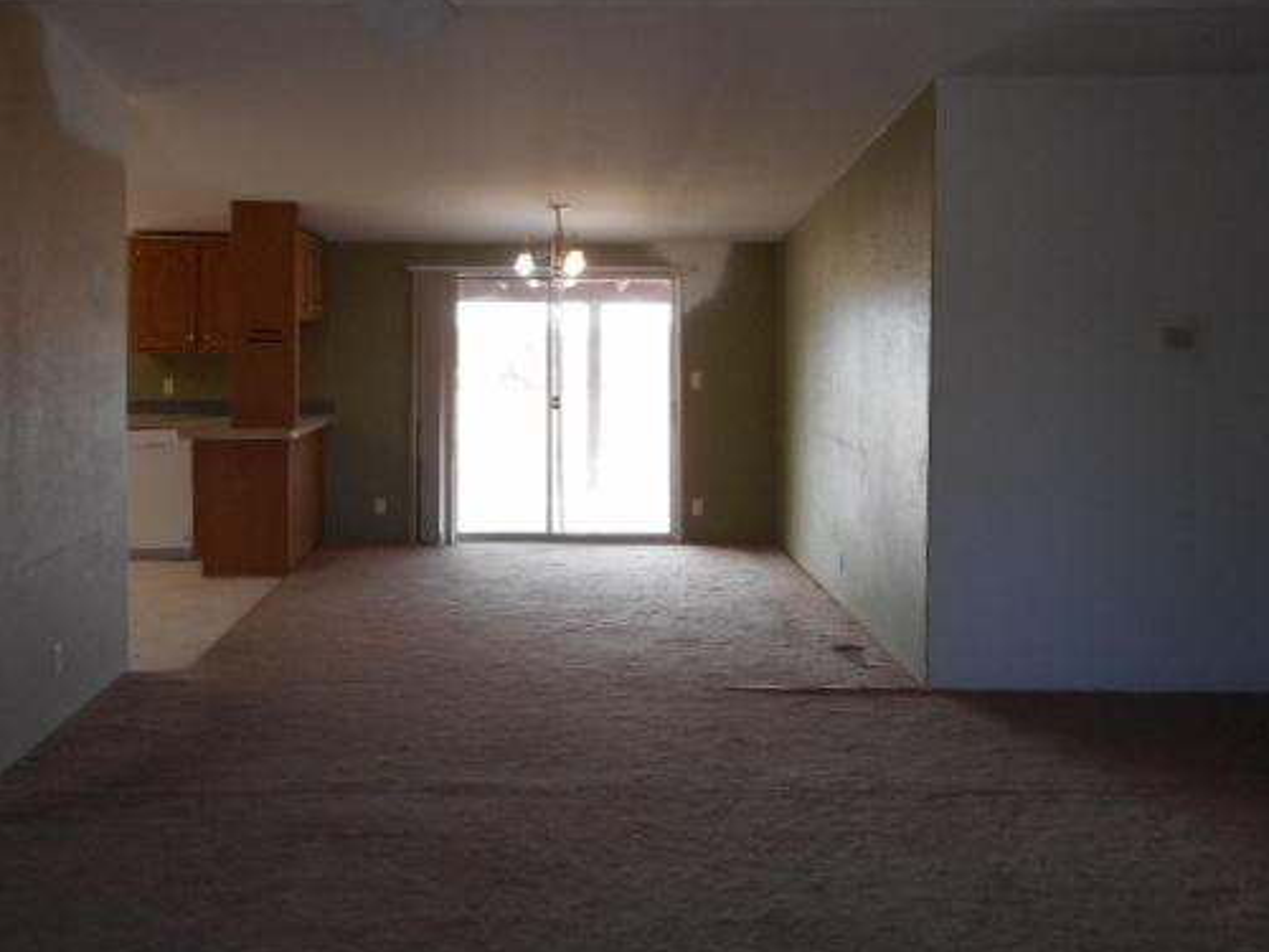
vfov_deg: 43.8
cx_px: 566
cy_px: 353
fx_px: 1173
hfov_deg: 56.7
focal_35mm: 32
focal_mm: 4.5
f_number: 3.7
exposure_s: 1/30
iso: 125
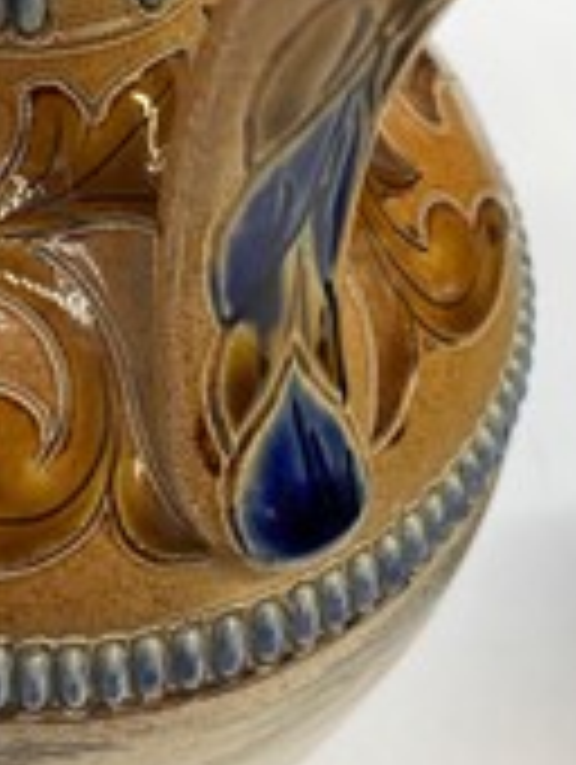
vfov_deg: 30.7
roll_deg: +0.9
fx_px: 1350
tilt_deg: -44.8
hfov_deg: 22.8
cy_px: 130
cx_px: -50
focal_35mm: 61
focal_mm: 4.25
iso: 32
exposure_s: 1/230
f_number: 1.8
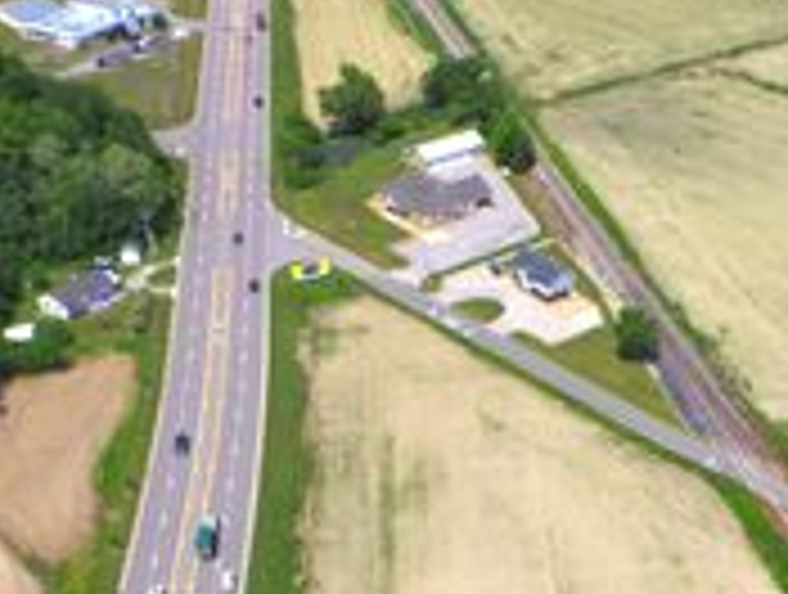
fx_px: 1300
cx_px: 689
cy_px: 740
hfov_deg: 32.3
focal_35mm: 57
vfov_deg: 23.2
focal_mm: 3.61
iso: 100
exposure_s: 1/3436
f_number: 2.8
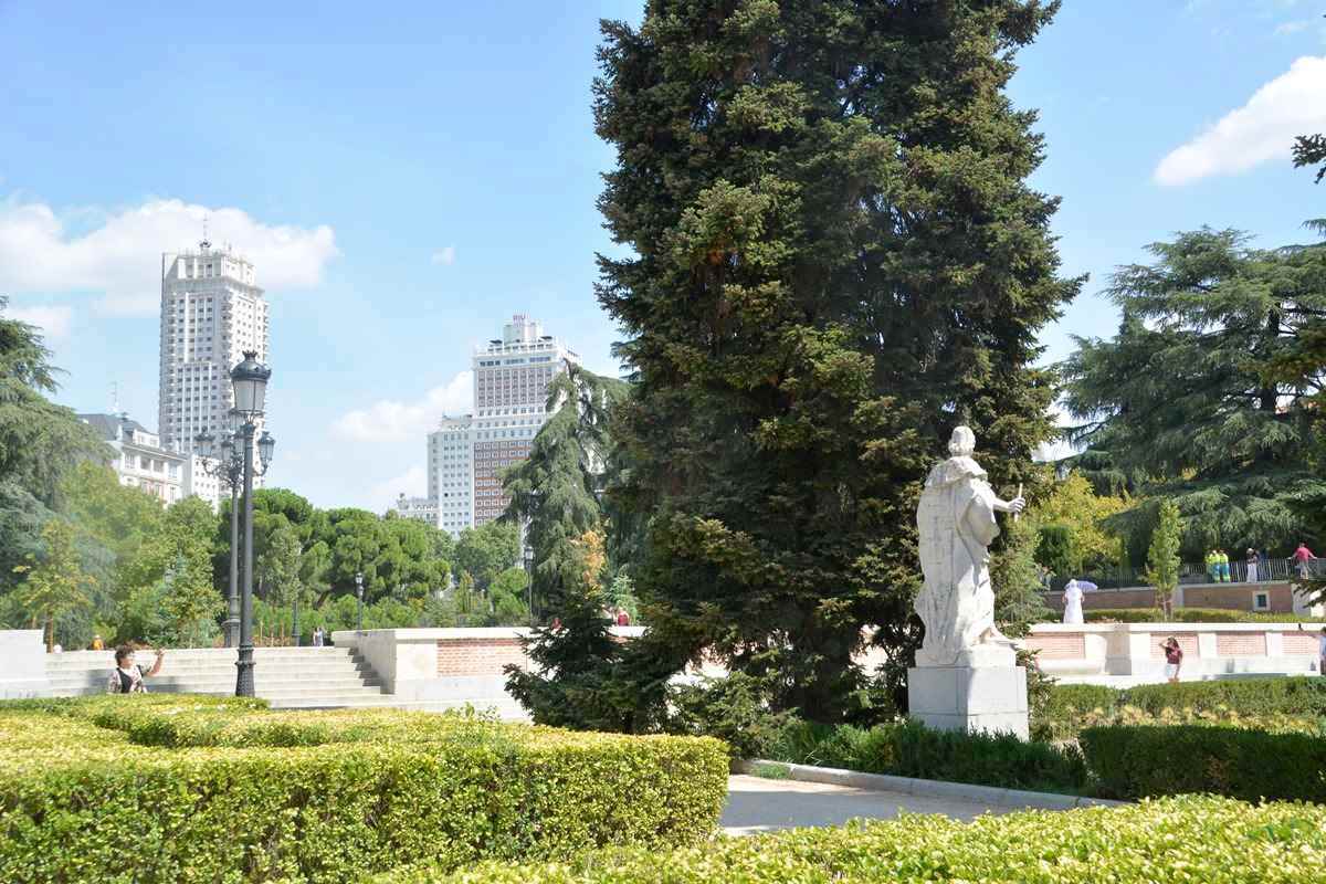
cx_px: 663
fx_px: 1381
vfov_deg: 35.5
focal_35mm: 38
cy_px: 442
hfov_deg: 51.3
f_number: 9
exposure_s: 1/125
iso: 100
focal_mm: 25
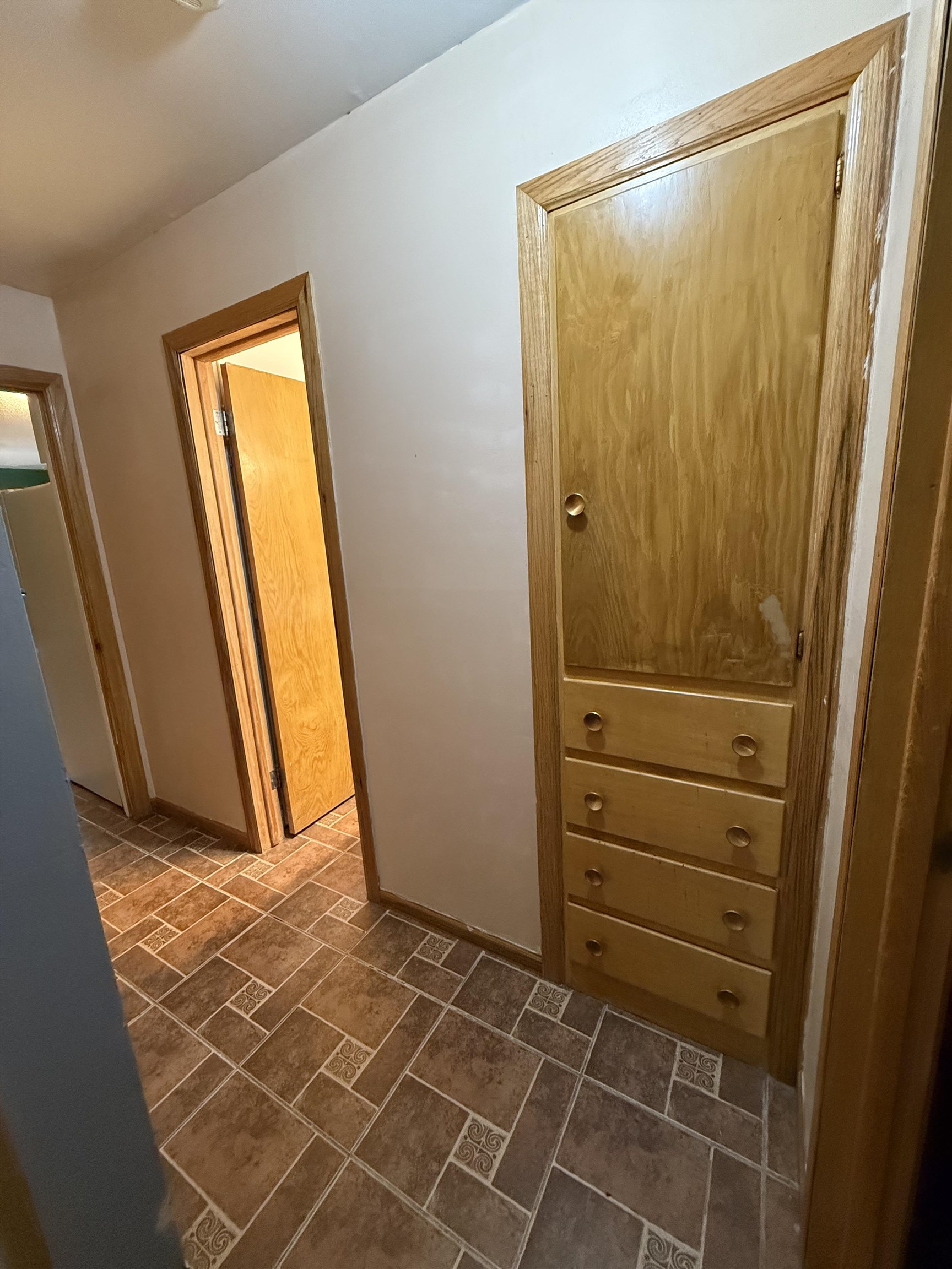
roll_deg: +3.0
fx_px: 513
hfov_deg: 85.7
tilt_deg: -11.1
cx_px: 476
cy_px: 634
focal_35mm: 14
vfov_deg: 102.1
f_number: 2.2
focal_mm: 2.22
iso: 640
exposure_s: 1/60
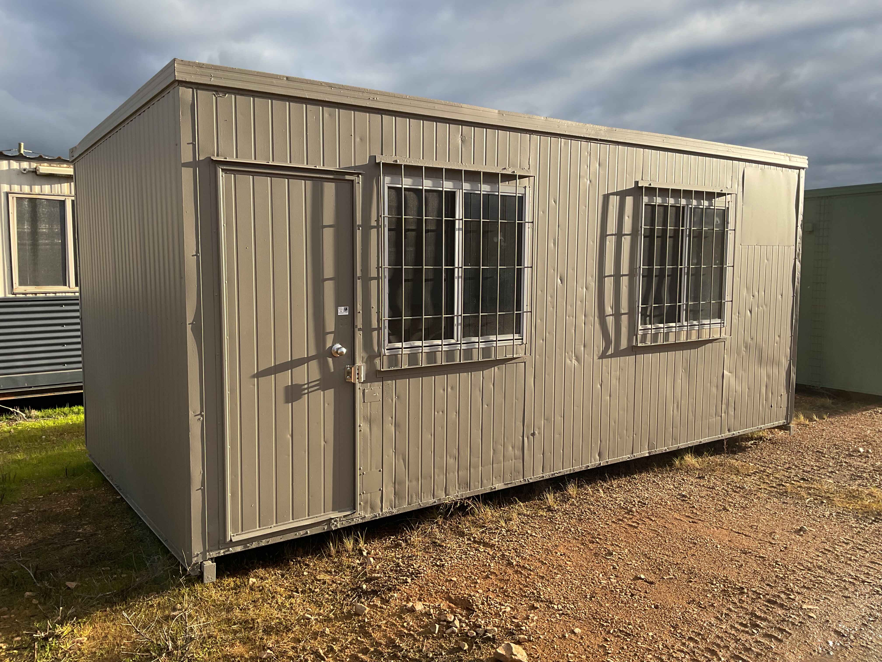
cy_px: 331
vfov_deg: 48.2
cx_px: 441
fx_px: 739
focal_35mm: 29
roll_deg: -0.2
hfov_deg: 61.7
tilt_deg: -5.8
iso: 16
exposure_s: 1/627
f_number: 1.8
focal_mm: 3
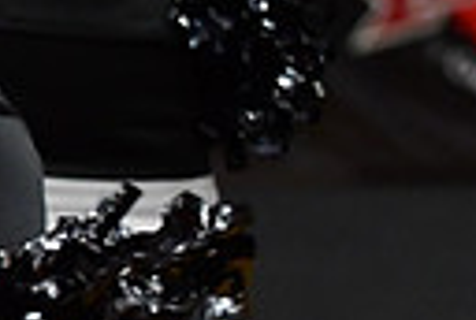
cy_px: -184
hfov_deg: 1.7
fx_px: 16169
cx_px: 1075
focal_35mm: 1220
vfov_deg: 1.1
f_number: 3.5
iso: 4000
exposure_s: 1/500
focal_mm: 180
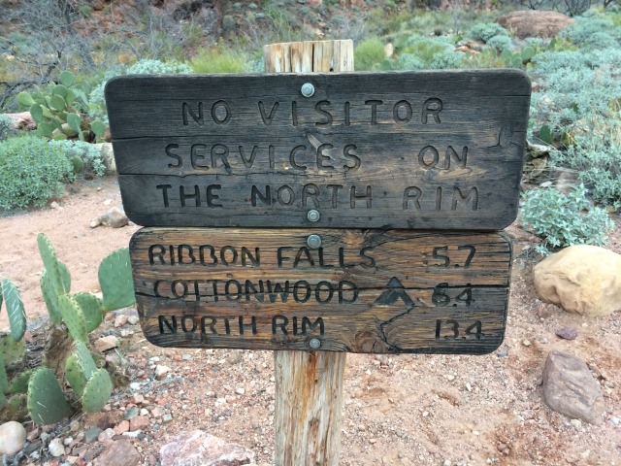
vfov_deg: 48.2
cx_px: 310
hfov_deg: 61.7
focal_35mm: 29
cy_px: 233
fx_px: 520
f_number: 2.2
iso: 100
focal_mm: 4.15
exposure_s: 1/30
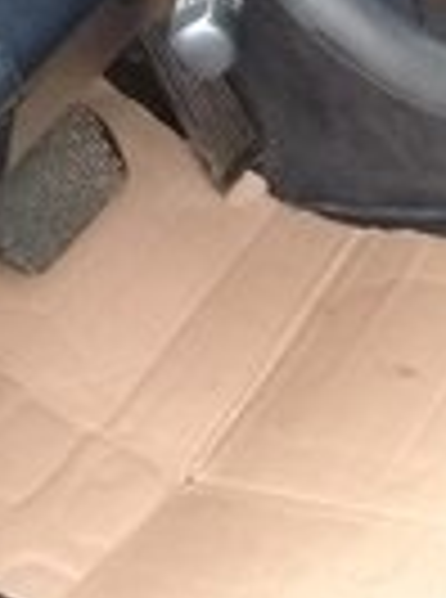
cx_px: 833
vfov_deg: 16.4
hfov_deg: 11.6
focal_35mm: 116
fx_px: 2002
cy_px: -81
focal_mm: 3.3
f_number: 2.2
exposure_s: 1/25
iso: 200
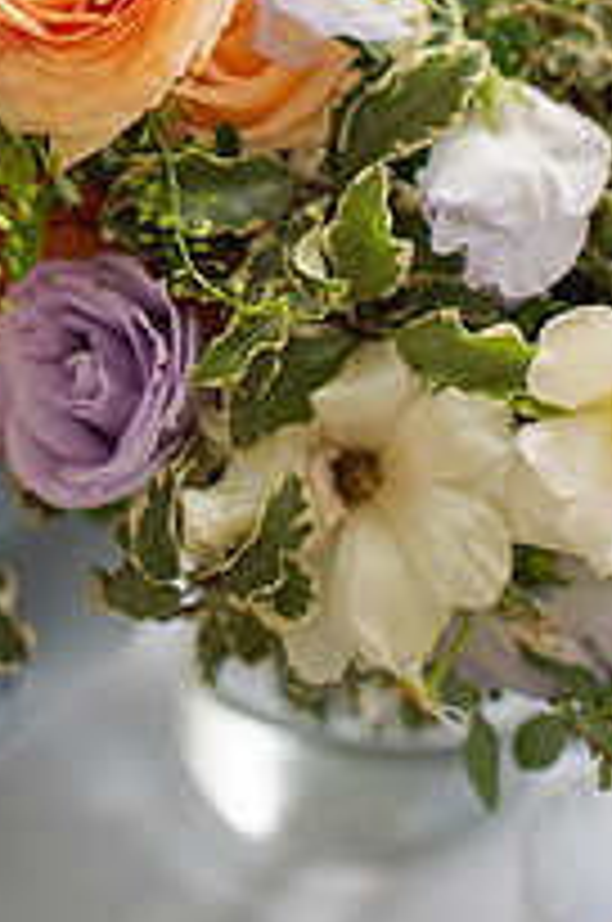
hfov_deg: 12.3
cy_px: -63
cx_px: 27
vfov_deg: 18.0
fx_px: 2814
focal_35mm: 110
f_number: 3.5
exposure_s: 1/250
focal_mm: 50
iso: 360
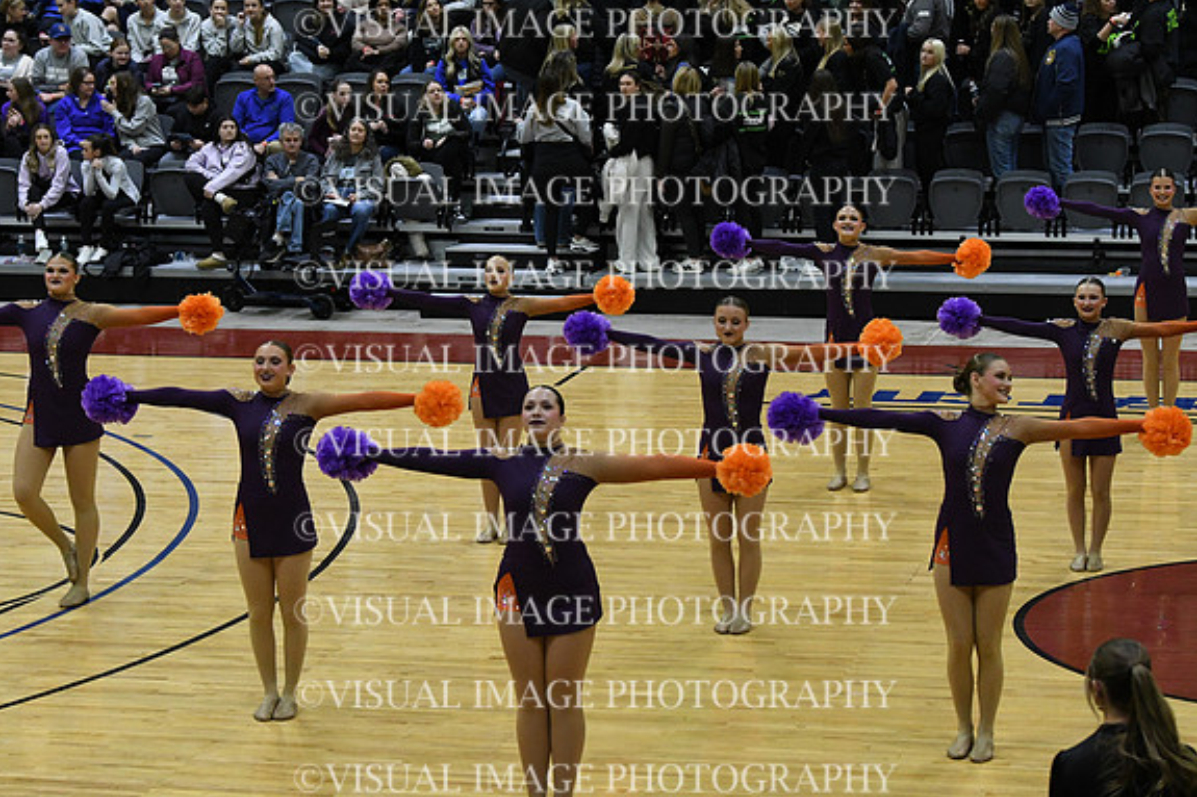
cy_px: 401
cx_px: 595
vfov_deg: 12.9
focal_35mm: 106
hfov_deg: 19.3
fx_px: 3523
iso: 4000
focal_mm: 70
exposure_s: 1/500
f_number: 4
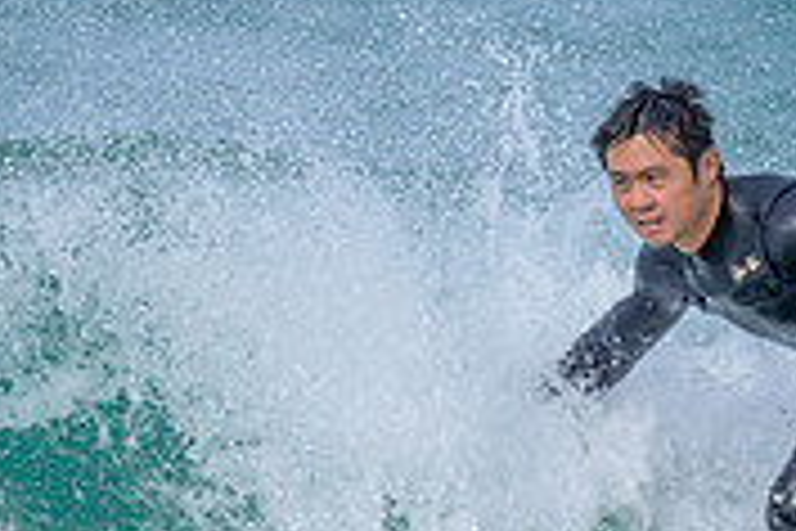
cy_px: 709
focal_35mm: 3602
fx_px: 79638
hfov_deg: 0.6
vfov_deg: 0.4
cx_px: 126
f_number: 6.3
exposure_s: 1/2000
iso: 360
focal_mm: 800
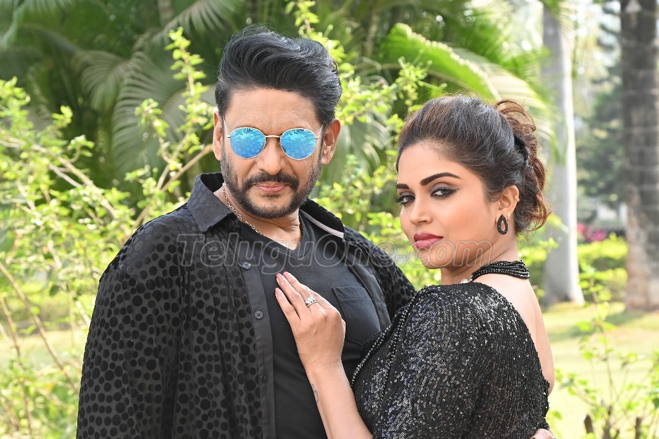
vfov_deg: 12.2
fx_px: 2049
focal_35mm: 112
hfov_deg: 18.3
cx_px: 330
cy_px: 220
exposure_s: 1/250
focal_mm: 75
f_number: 7.1
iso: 640
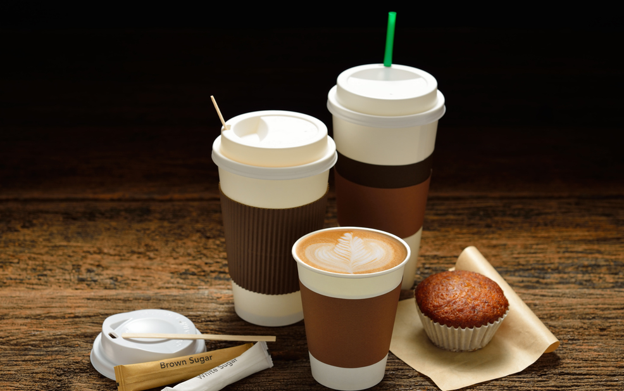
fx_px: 1055
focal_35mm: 62
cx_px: 311
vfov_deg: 21.0
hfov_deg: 33.0
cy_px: 206
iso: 100
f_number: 8
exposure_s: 1/125
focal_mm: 60
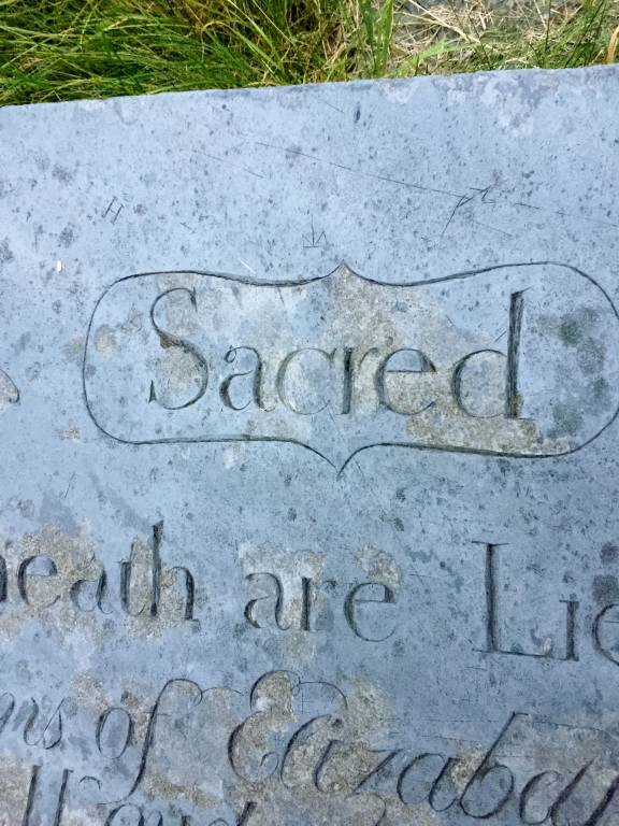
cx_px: 310
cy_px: 413
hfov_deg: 48.2
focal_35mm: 29
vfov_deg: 61.7
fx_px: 691
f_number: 2.2
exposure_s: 1/10
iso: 125
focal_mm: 4.15
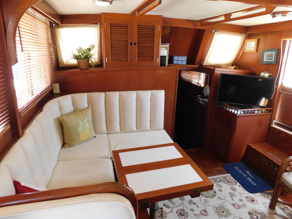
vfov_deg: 58.9
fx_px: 194
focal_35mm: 23
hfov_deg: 73.9
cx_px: 146
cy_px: 110
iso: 360
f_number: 3
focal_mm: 4
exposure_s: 1/30
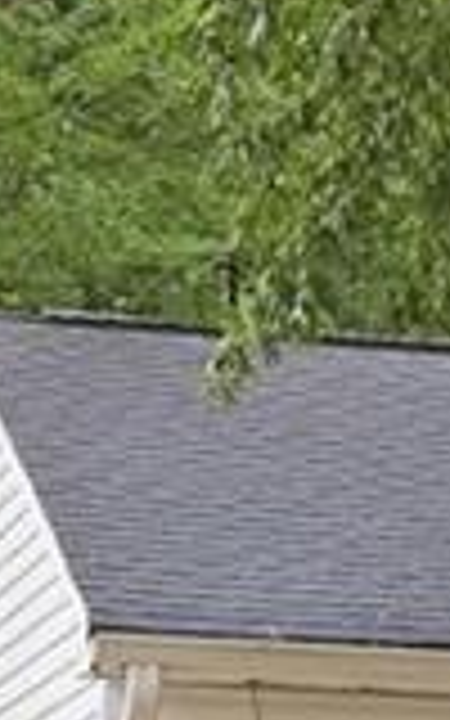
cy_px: 1105
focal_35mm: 235
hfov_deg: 5.3
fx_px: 4611
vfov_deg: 8.7
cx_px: 1386
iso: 640
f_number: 5.6
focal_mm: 24
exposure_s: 1/150
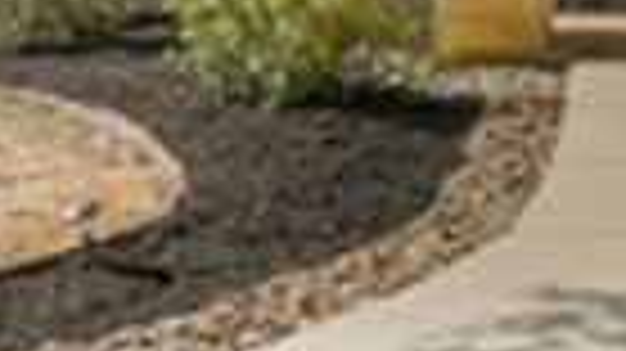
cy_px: -227
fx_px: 1924
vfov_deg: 10.0
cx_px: 703
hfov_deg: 17.8
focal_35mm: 116
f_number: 5.6
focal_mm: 10
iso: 125
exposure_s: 1/800
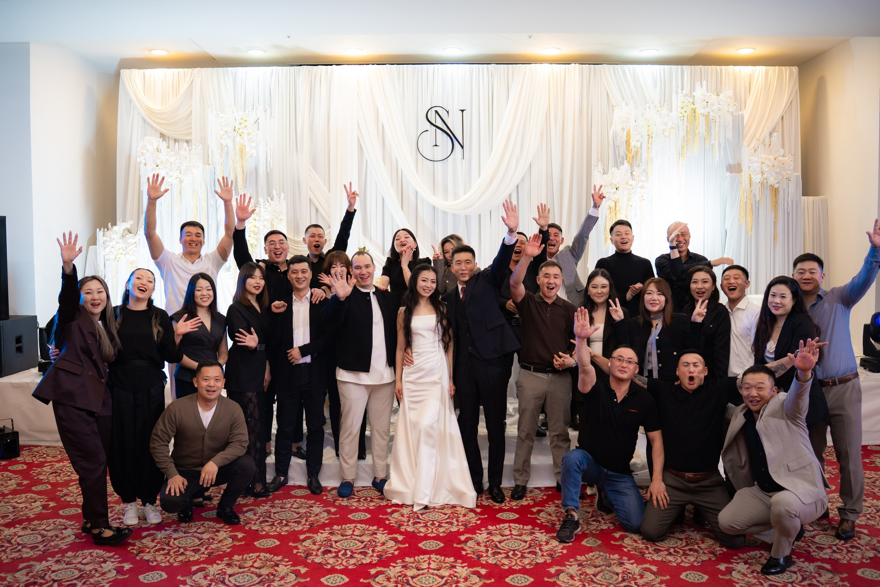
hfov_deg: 63.5
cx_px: 439
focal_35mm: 29
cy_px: 294
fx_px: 711
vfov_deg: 44.8
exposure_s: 1/200
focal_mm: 28
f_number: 2.8
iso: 640
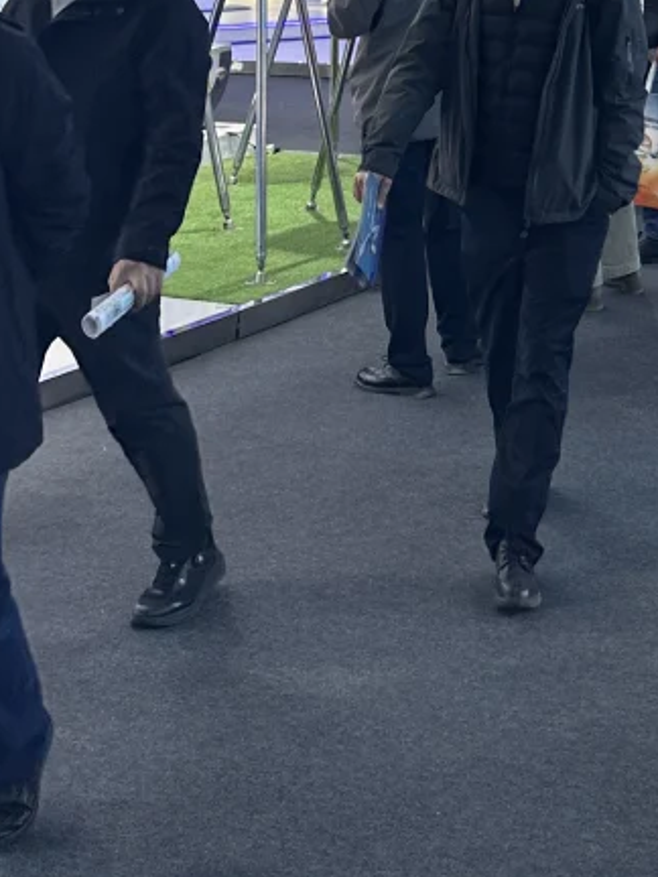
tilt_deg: +7.6
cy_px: -426
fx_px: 2028
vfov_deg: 20.9
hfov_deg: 17.8
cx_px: 733
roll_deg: -0.4
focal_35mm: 80
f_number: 1.78
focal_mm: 6.86
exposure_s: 1/100
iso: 80
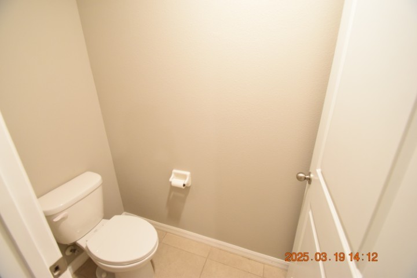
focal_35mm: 15
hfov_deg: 100.4
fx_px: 174
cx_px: 208
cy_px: 139
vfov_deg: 77.3
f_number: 3.5
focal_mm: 10
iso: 2200
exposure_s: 1/60
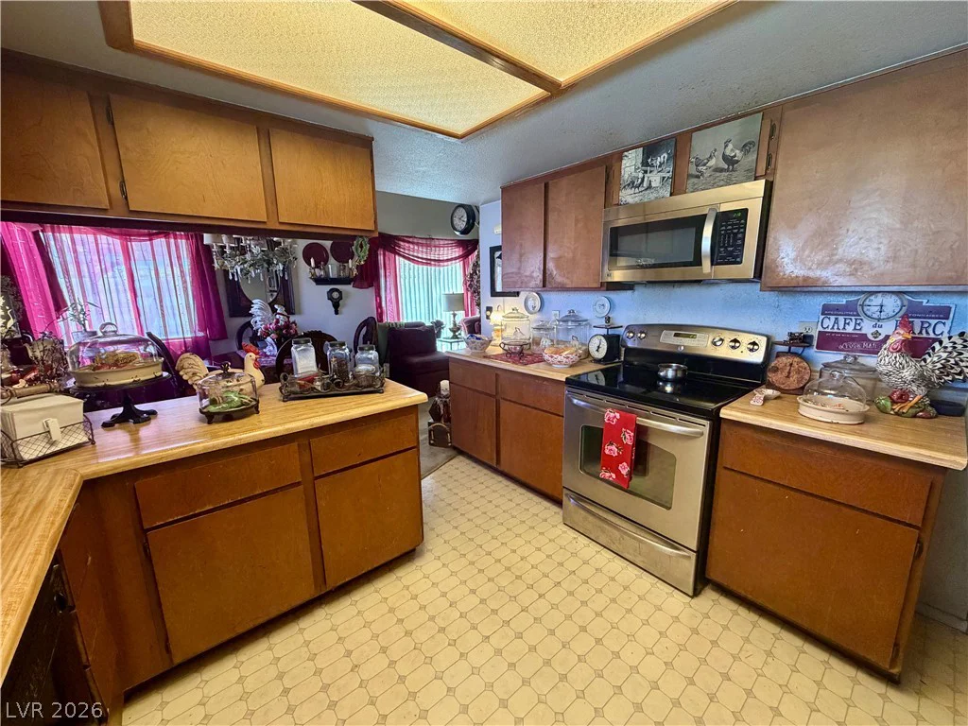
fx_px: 391
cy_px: 363
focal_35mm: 14
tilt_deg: -11.2
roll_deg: +0.5
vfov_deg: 85.7
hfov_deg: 102.1
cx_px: 484
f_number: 2.2
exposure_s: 1/60
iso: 320
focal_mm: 2.22
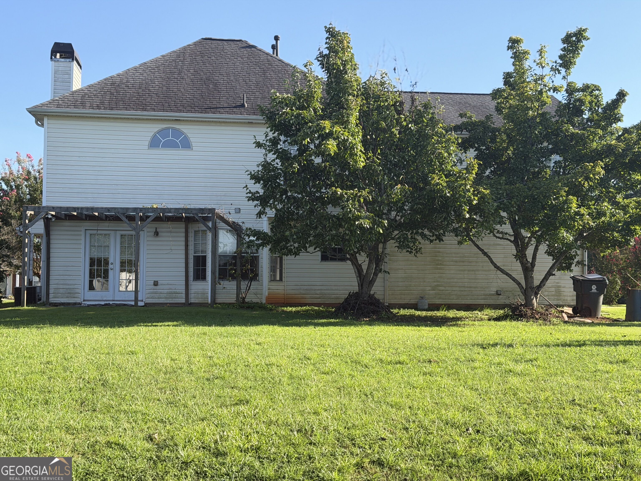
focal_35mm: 48
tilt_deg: +2.9
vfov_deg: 30.3
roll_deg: +0.1
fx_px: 889
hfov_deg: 39.7
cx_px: 320
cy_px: 240
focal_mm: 6.76
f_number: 1.78
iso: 80
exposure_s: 1/1608
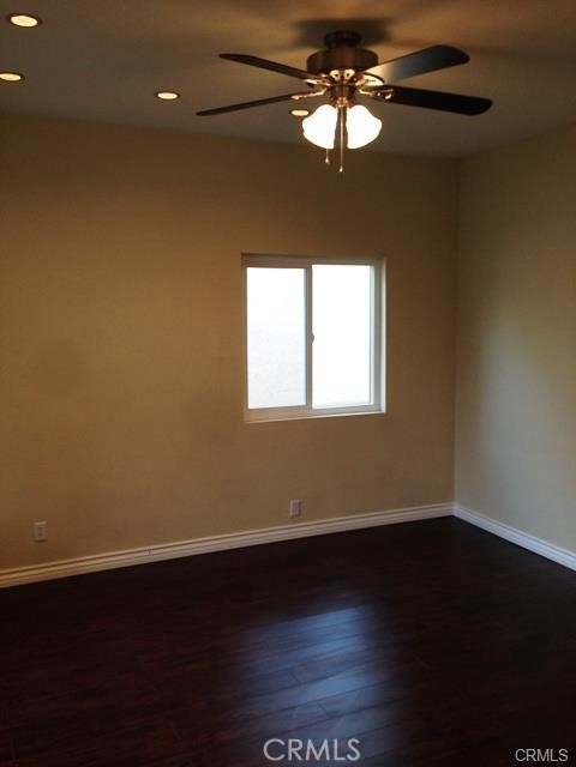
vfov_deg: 55.4
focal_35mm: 33
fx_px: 732
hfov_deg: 42.9
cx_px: 288
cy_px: 384
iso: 80
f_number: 2.4
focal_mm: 4.12
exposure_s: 1/60
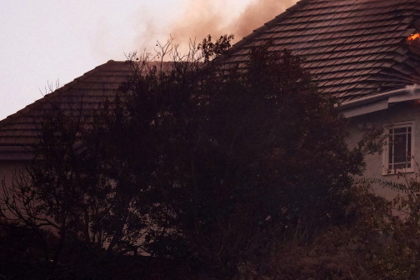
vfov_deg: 3.3
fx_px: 4853
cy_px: -89
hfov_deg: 4.9
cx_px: 505
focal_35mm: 416
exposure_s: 1/32000
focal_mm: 131
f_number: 2.8
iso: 1250
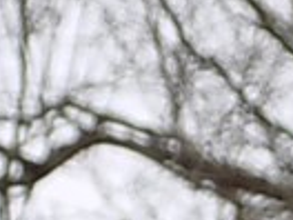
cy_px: 733
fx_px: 2692
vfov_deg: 4.4
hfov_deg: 6.2
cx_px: 426
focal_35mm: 318
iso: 80
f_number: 3.6
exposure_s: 1/80
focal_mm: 7.3
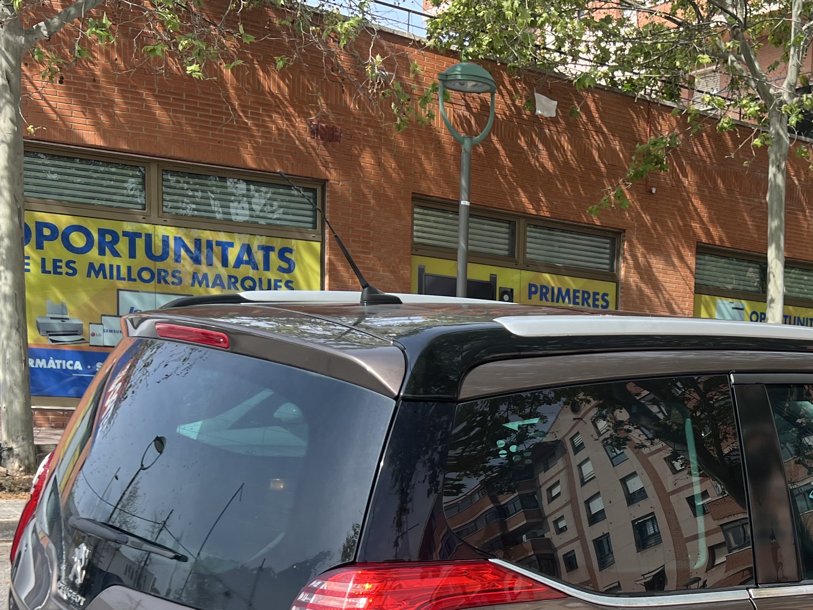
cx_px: 674
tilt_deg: -6.8
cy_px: 559
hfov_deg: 34.8
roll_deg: -2.5
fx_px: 1245
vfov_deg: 26.5
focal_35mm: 53
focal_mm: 5.7
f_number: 1.5
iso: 50
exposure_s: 1/1326
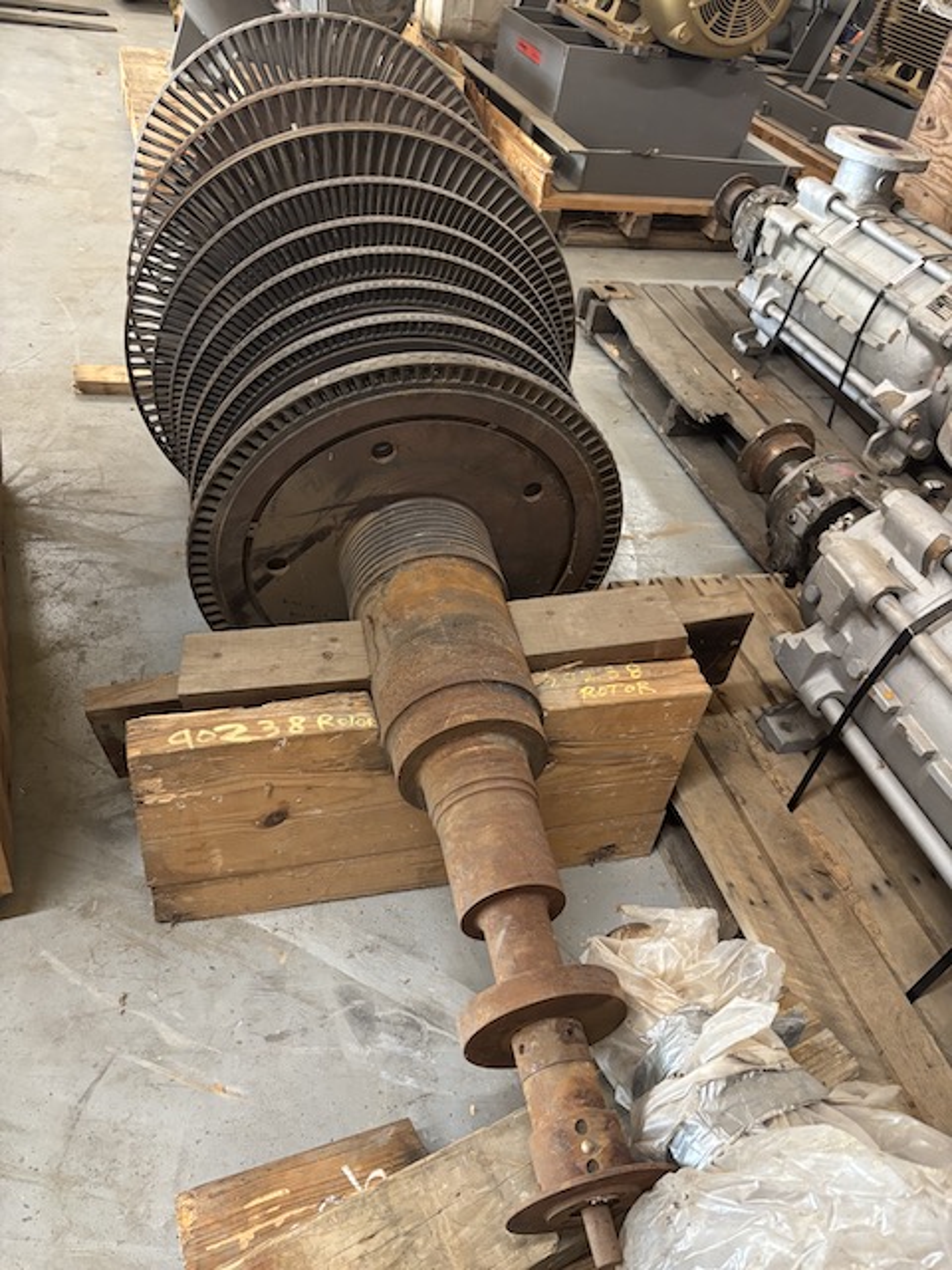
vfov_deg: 67.3
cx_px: 476
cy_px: 635
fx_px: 953
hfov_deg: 53.1
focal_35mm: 26
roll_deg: -13.9
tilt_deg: -40.9
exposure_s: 1/46
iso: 400
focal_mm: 5.96
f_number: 1.6
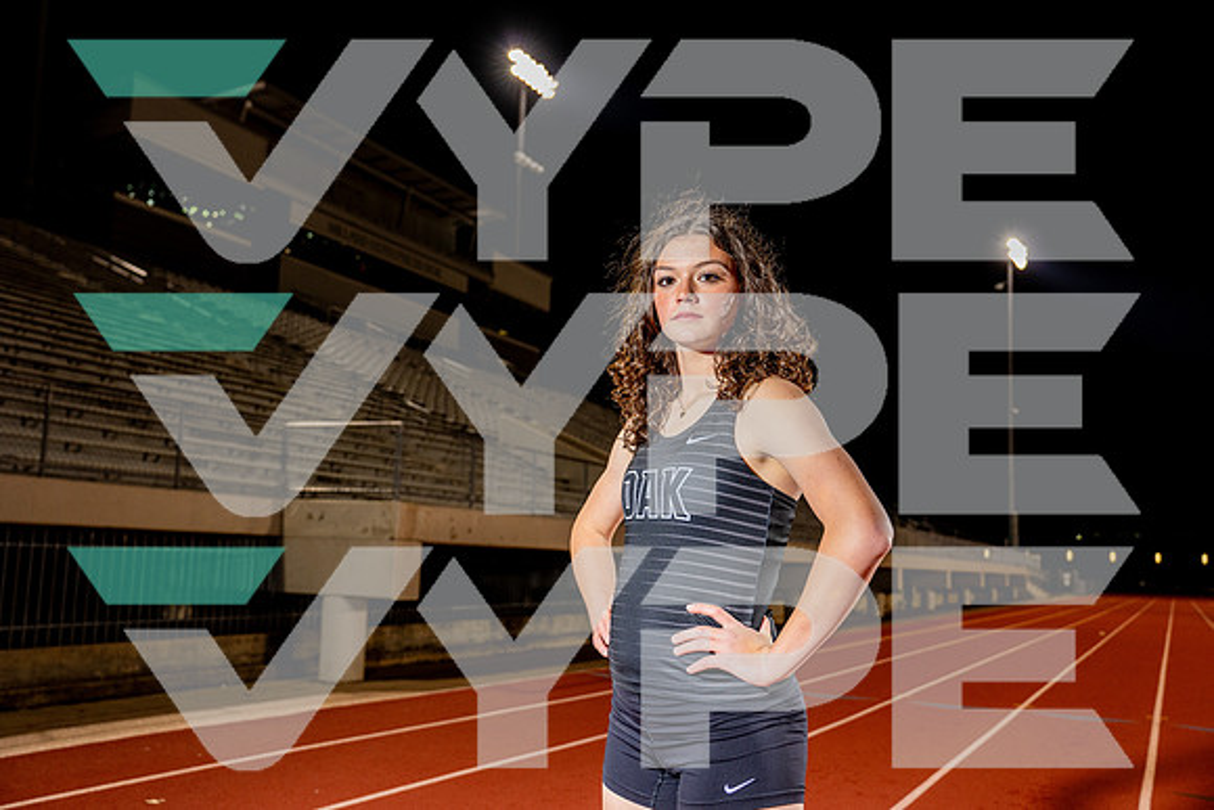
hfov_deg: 54.4
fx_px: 1180
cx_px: 607
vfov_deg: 37.9
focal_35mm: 35
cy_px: 405
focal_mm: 35
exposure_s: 1/250
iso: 800
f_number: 4
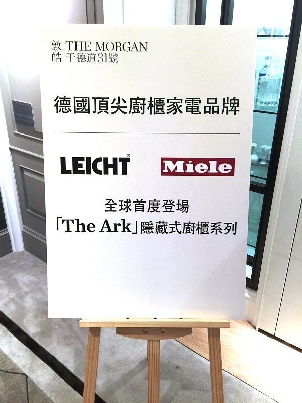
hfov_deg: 48.2
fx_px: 337
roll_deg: -0.2
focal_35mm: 29
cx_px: 151
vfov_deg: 61.7
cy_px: 202
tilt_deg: -23.8
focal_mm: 4.15
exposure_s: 1/17
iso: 64
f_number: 2.2
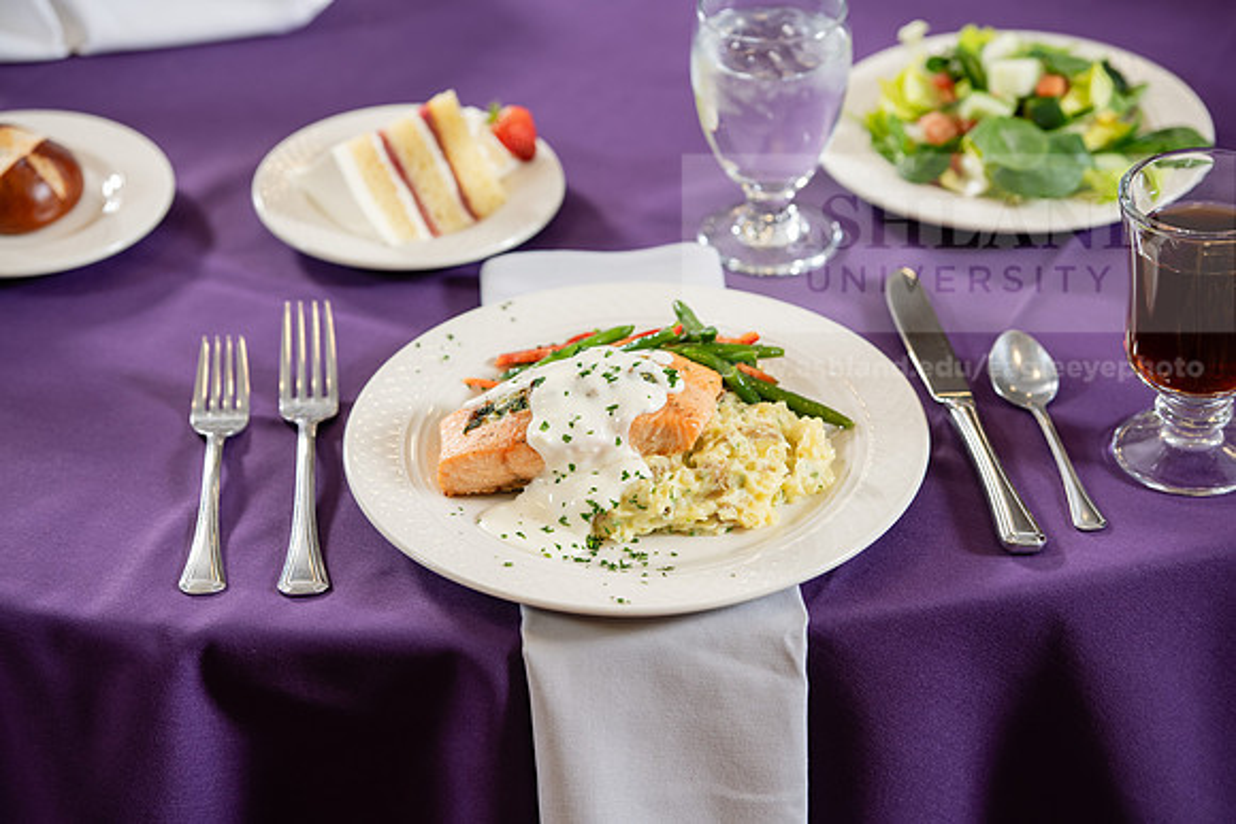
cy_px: 412
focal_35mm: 122
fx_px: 4189
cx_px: 618
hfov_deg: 16.8
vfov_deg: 11.2
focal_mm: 122
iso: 400
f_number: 4
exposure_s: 1/160
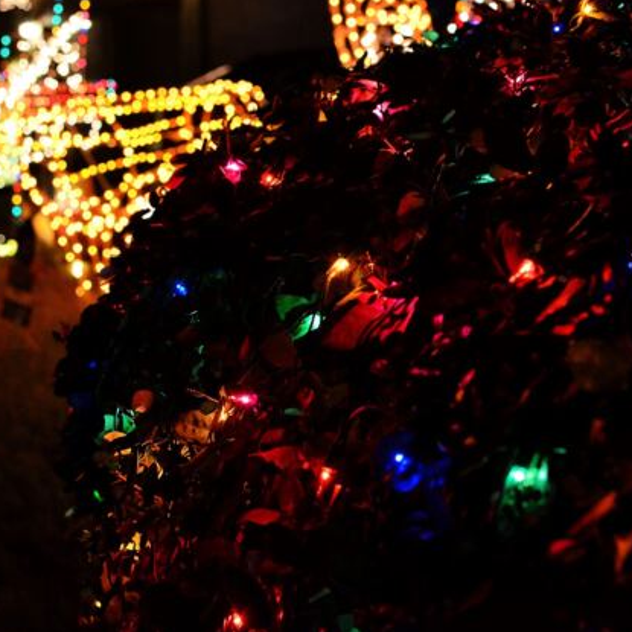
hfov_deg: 25.1
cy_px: 316
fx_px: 1418
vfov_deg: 25.1
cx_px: 297
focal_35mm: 69
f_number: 4
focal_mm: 35
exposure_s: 1/25
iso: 1600
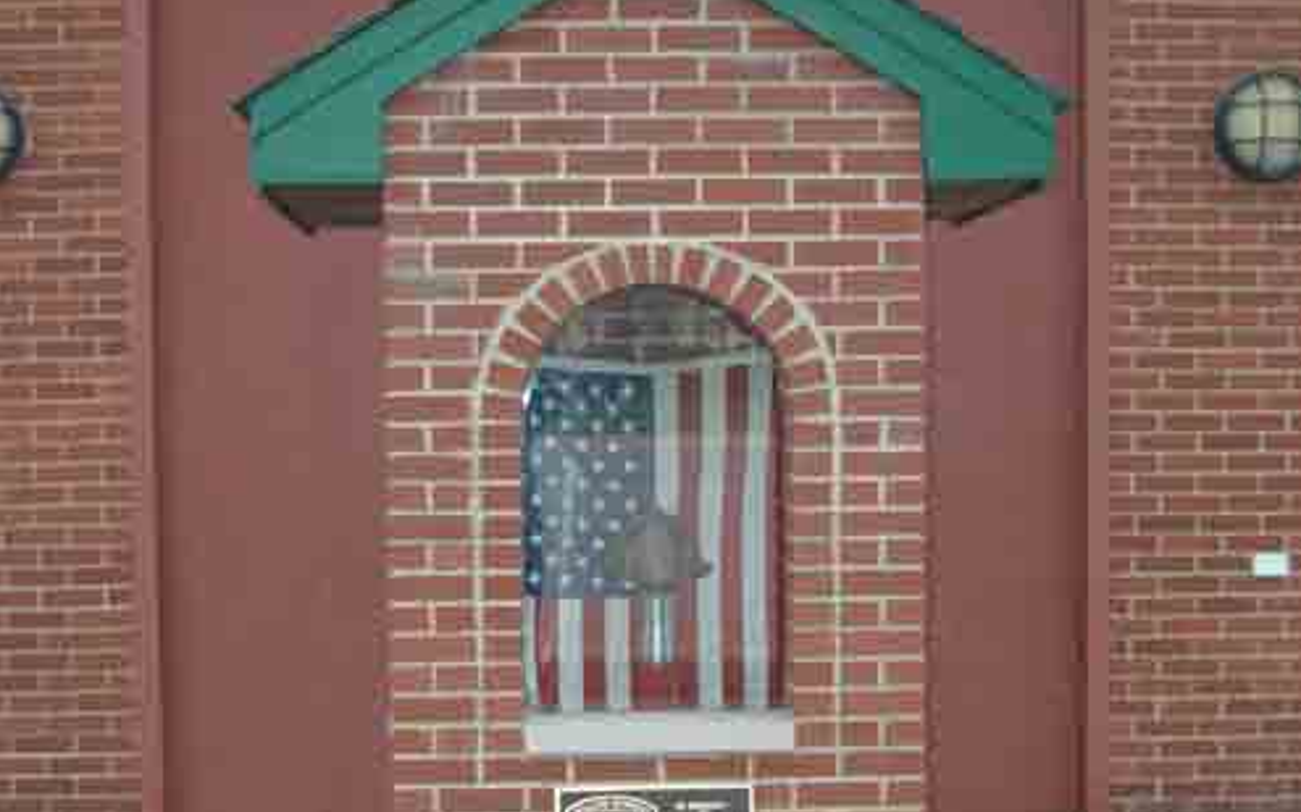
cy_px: 557
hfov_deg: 31.5
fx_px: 2304
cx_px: 652
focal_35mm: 65
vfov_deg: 19.9
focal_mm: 28
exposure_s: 1/80
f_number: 3.5
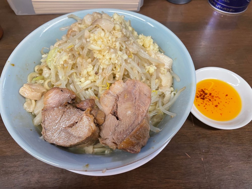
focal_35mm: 26
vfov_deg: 53.1
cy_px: 94
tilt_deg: -58.9
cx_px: 126
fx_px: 189
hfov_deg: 67.3
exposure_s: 1/50
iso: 100
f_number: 1.6
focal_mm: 4.2
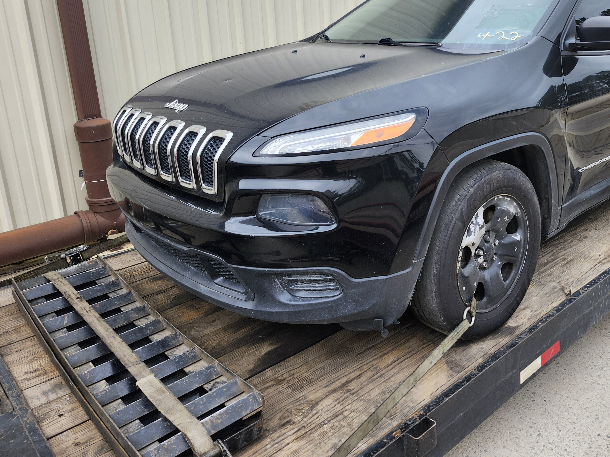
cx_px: 394
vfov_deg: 46.2
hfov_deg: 58.9
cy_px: 160
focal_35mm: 30
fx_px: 529
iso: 25
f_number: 1.8
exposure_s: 1/255
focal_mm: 5.54
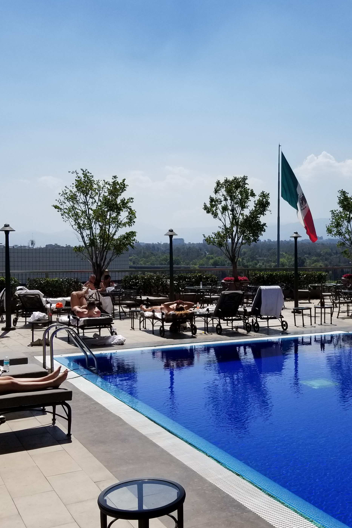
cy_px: 269
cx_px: 235
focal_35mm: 39
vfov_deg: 49.6
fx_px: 572
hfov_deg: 33.9
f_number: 1.7
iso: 50
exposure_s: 1/5168
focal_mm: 4.3
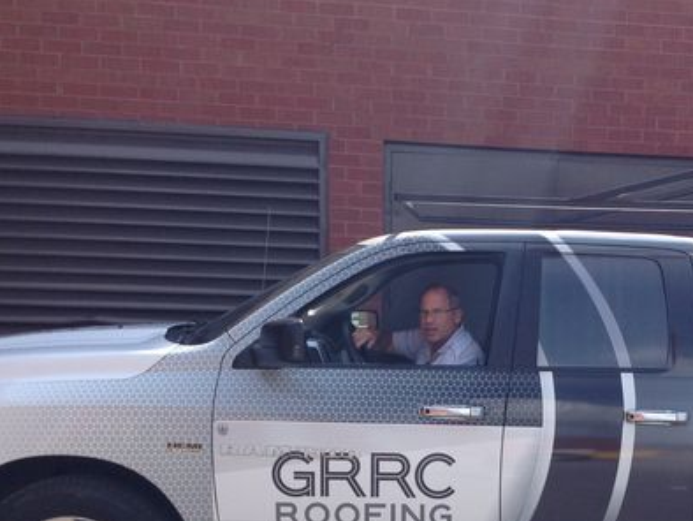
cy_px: 456
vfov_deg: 20.4
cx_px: 559
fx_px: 1422
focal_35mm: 71
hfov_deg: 26.8
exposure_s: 1/812
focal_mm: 4.28
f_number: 2.4
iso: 50
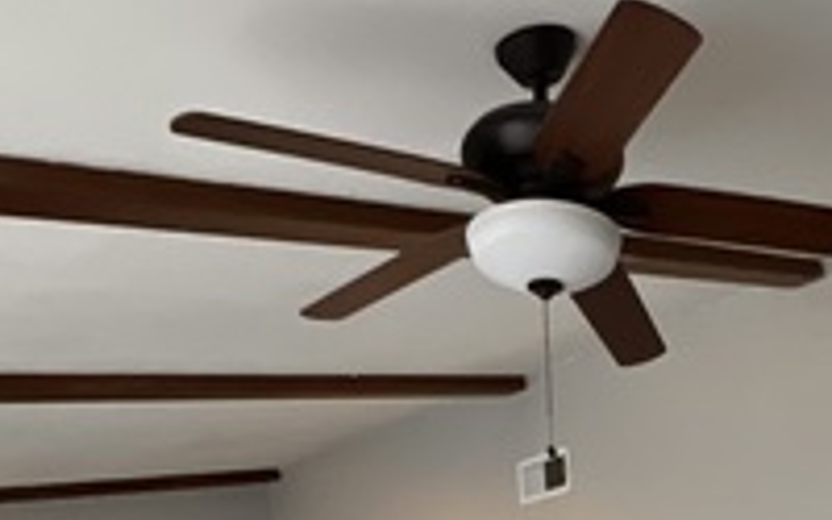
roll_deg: +1.5
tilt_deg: -6.5
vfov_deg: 21.2
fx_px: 1043
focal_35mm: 46
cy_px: 874
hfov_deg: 41.8
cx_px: 655
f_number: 1.8
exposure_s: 1/60
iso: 320
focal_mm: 1.57
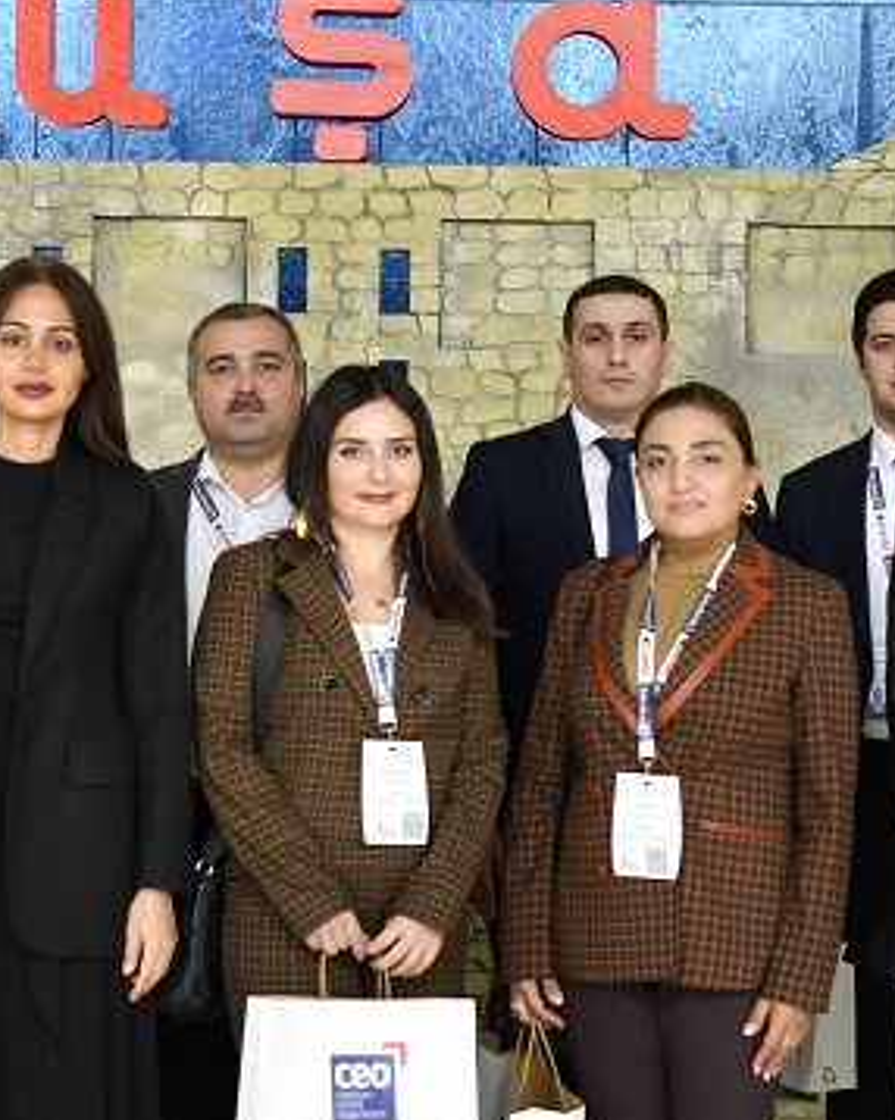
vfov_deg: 18.5
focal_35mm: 104
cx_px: 451
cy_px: 568
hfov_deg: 14.8
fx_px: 3446
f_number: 3.2
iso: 400
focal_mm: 30
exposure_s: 1/500
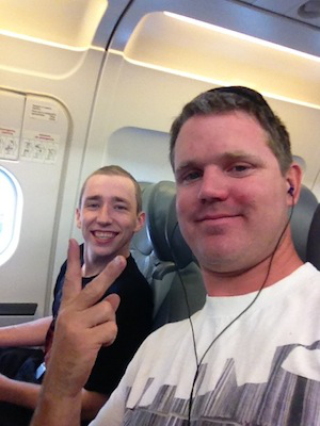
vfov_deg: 52.6
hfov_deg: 40.7
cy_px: 213
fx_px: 431
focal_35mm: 35
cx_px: 160
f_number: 2.4
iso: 160
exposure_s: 1/30
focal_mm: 1.85
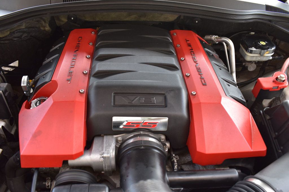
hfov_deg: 59.5
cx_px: 144
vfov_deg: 41.7
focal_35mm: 32
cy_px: 96
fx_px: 253
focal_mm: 21
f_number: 8
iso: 400
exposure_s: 1/60
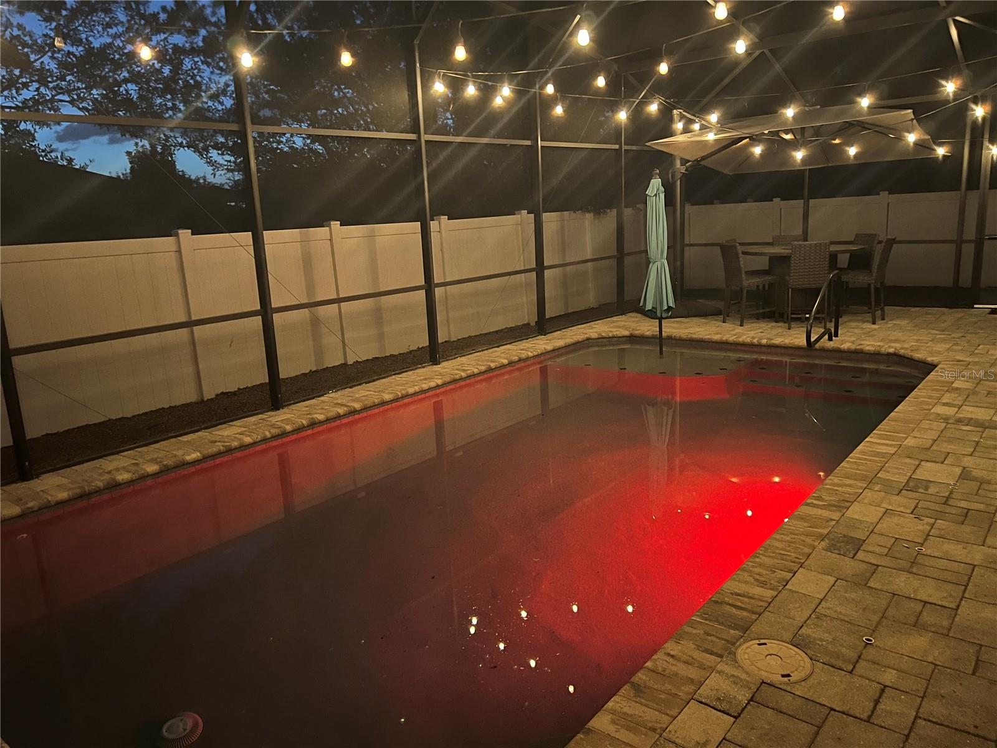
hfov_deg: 67.3
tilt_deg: -12.9
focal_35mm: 26
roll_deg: +3.2
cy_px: 374
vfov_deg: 53.1
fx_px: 749
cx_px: 498
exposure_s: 1/15
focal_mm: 5.7
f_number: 1.5
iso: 640
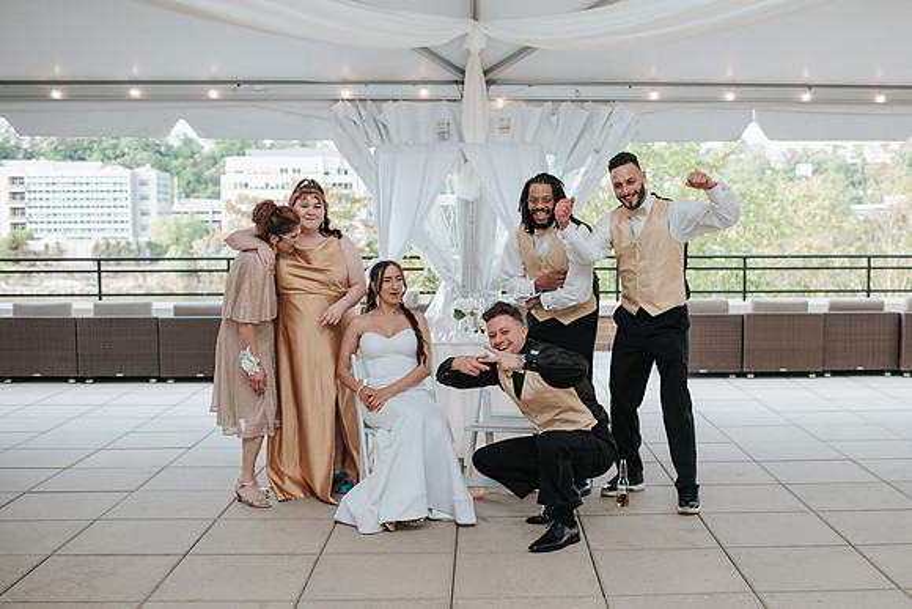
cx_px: 533
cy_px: 329
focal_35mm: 44
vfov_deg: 30.6
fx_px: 1111
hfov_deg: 44.4
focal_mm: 35
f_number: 2.8
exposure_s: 1/160
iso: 140
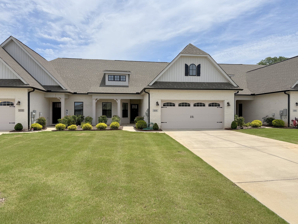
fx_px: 215
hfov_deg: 69.4
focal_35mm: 25
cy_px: 111
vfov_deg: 54.9
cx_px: 155
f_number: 1.78
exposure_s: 1/9091
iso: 80
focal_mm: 6.76
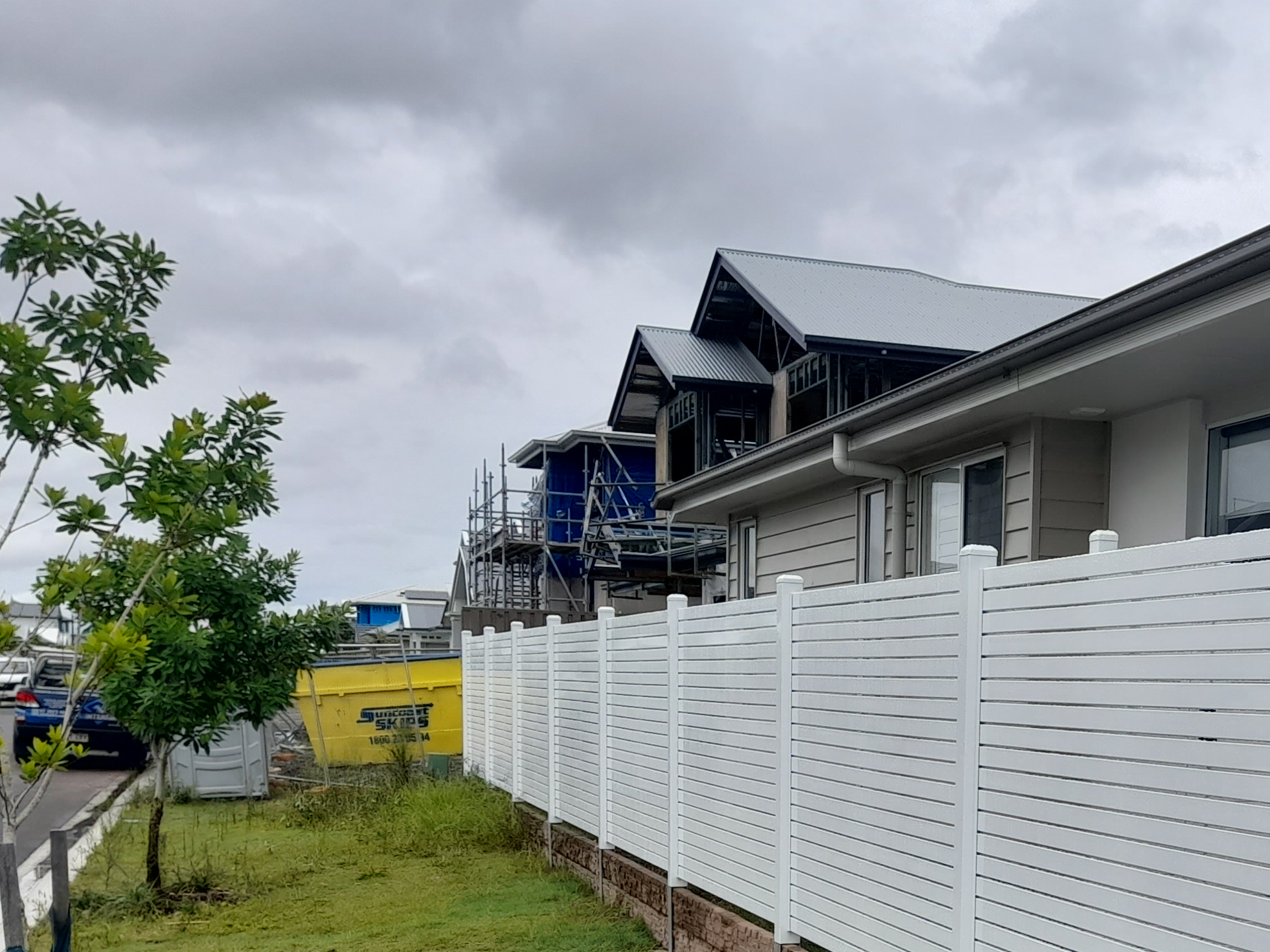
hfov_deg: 36.2
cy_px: 837
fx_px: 1871
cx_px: 1025
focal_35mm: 51
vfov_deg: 27.6
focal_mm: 4.6
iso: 20
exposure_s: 1/1189
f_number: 2
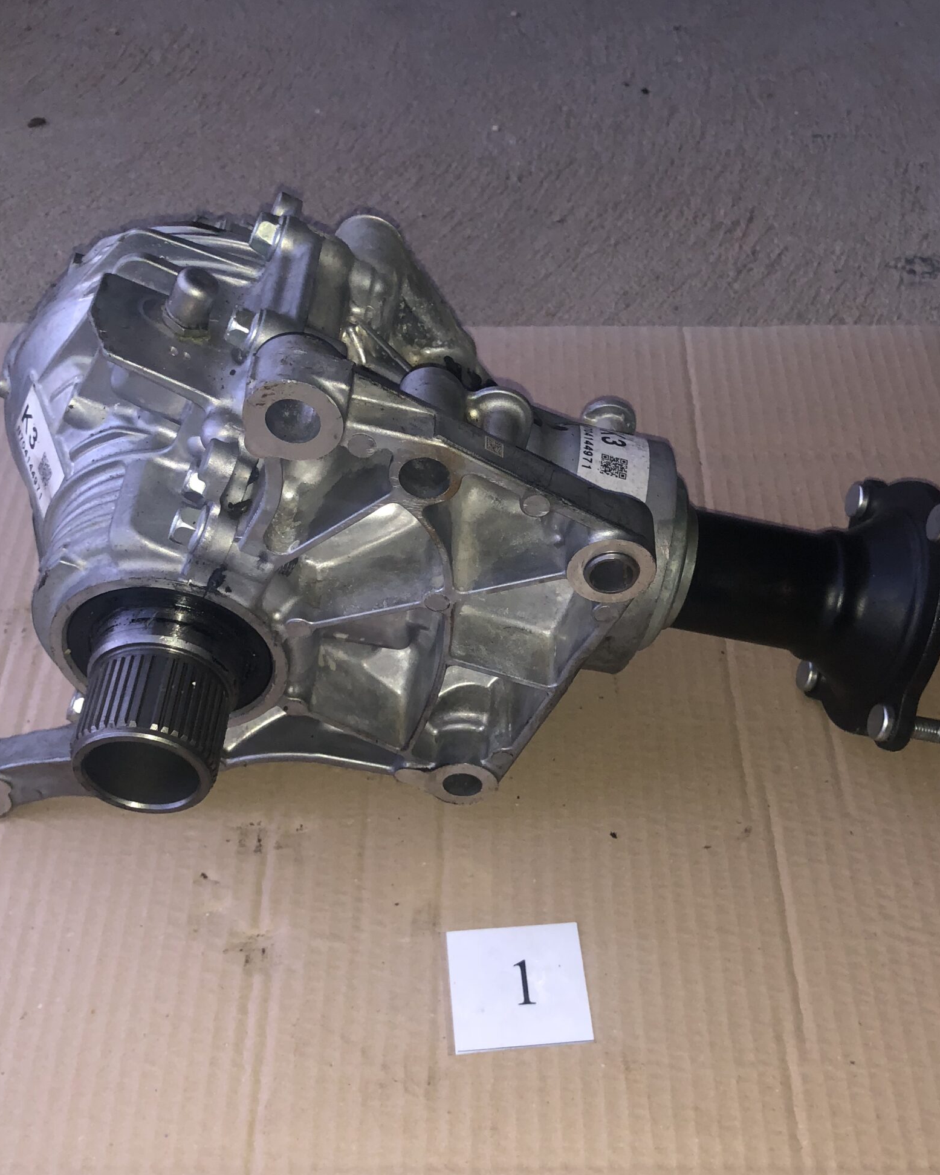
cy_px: 732
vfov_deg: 49.8
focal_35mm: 36
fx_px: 1252
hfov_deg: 41.2
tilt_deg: -51.9
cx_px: 478
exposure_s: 1/15
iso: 100
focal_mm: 4
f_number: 1.8
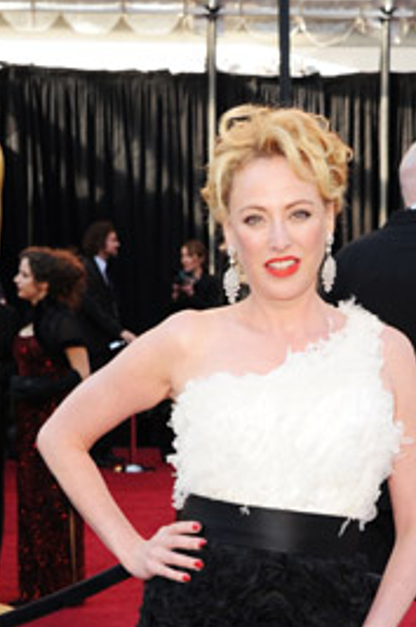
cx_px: 264
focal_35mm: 99
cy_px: 648
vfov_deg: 19.9
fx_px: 1723
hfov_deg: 13.8
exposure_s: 1/250
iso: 500
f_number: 7.1
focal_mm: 44
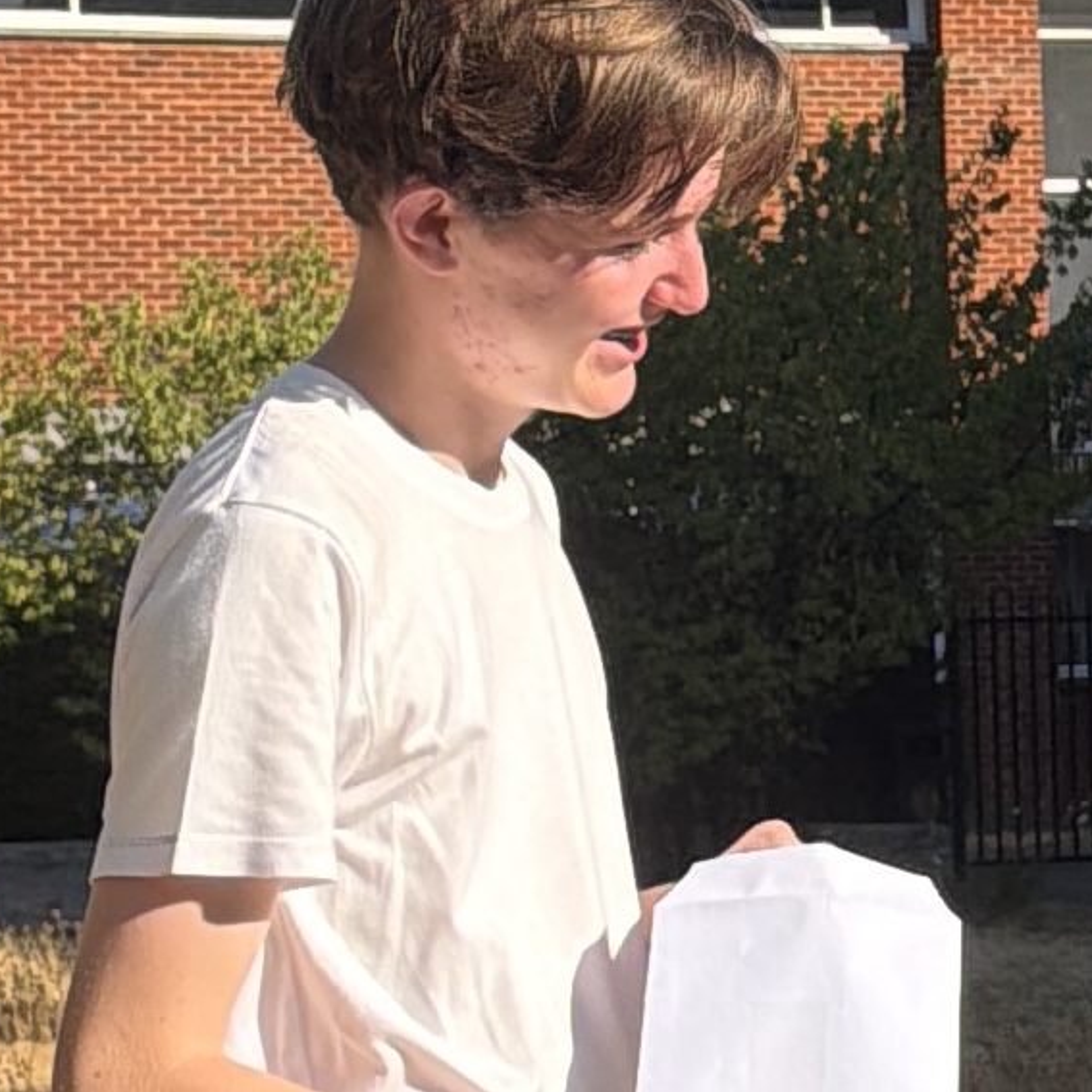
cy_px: 680
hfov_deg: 30.2
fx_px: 1856
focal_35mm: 52
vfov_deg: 32.6
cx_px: 1129
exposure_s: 1/3279
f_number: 1.78
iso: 80
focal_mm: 6.76
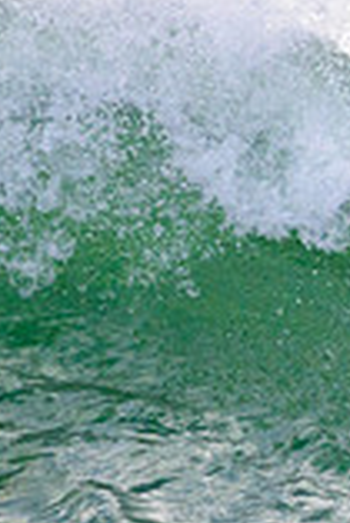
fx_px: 43025
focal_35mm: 2957
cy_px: 182
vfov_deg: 0.7
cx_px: 940
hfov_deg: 0.5
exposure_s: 1/2000
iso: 1100
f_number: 11
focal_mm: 800
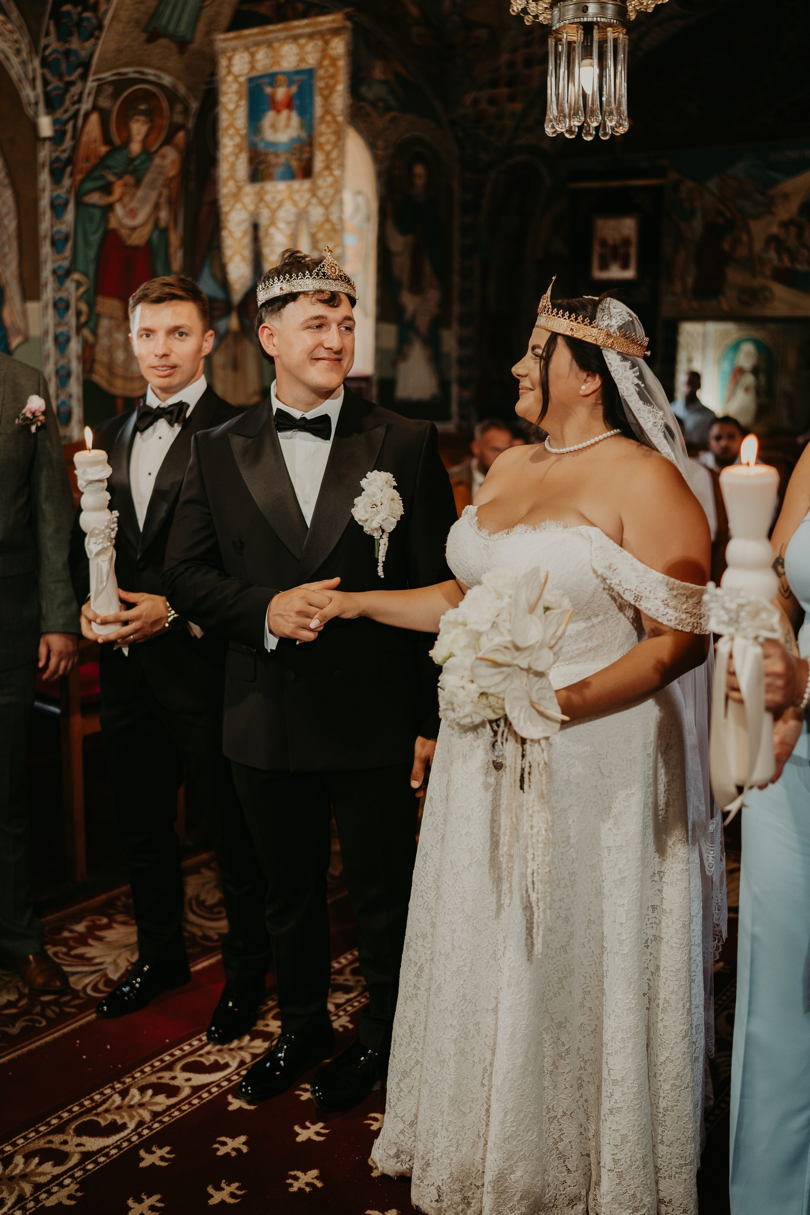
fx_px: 1181
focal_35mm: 35
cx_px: 405
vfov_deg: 54.4
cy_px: 608
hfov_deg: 37.9
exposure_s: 1/400
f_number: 1.6
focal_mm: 35
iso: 640
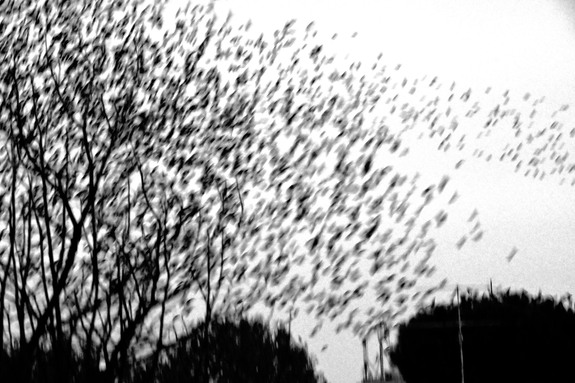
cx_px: 288
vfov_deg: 8.3
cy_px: 192
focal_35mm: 165
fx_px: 2635
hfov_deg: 12.5
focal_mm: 110
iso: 8000
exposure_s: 1/60
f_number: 16
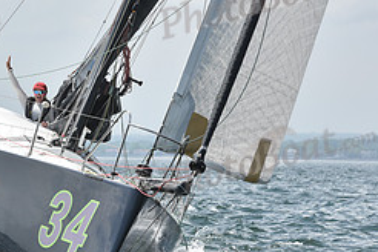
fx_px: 3339
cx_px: 81
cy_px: 101
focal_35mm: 318
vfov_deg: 4.3
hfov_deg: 6.5
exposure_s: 1/800
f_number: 9
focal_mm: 135
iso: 200
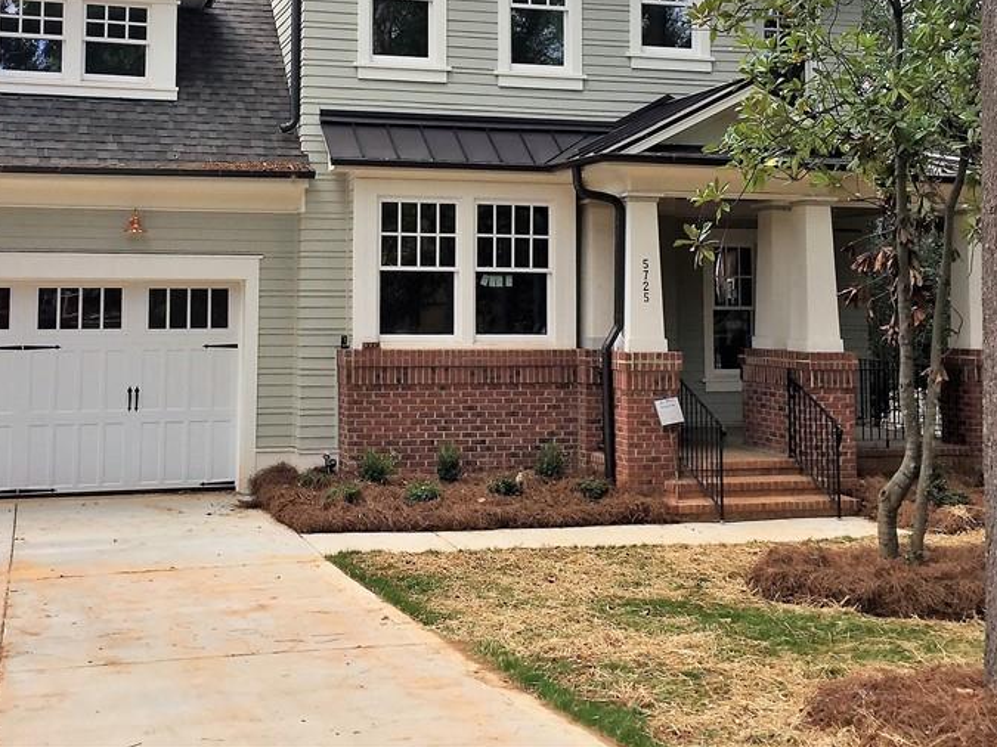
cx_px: 415
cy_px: 182
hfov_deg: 42.8
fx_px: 1267
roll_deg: +1.5
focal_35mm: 44
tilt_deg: +5.4
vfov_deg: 32.2
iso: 32
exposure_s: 1/732
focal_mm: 4.15
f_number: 2.2
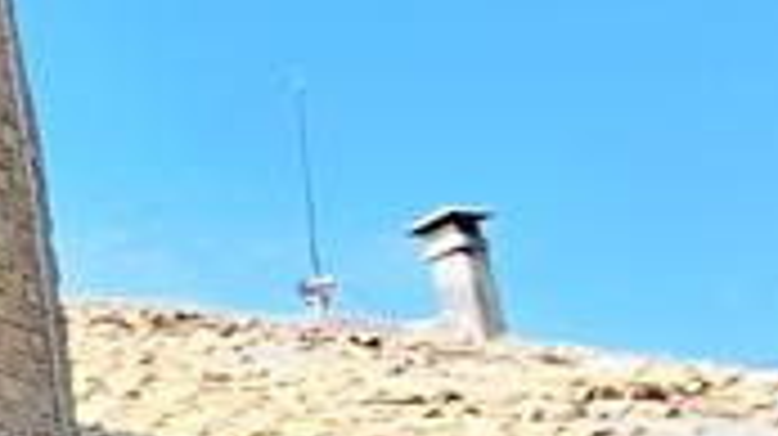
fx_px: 1732
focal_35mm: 84
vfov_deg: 14.3
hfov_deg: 19.5
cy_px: 346
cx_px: -594
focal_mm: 1.74
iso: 40
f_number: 2.2
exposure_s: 1/808
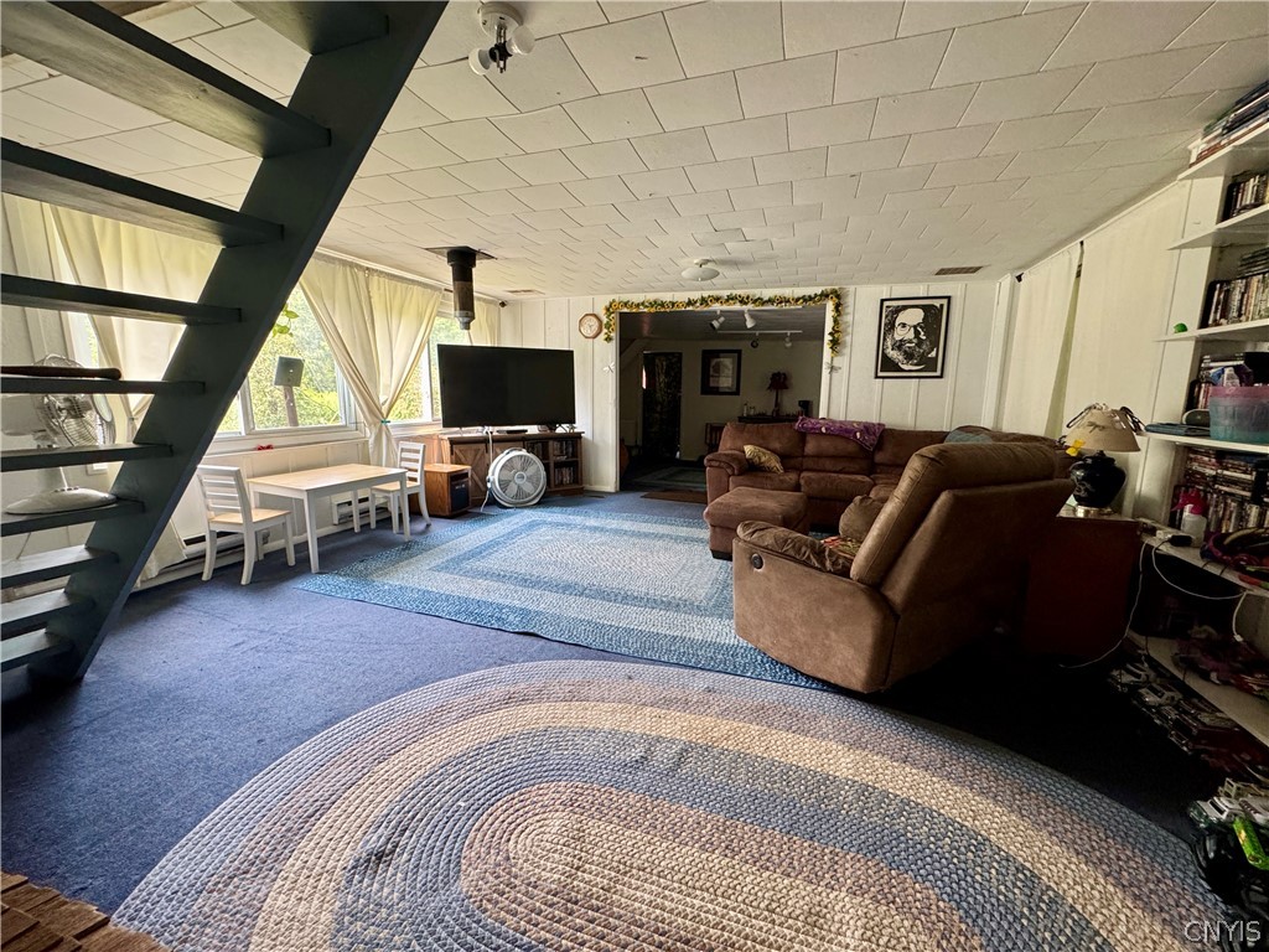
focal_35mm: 14
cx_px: 634
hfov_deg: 102.1
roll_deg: -0.9
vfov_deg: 85.7
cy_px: 476
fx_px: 513
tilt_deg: -10.4
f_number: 2.2
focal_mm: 2.22
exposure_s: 1/120
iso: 320
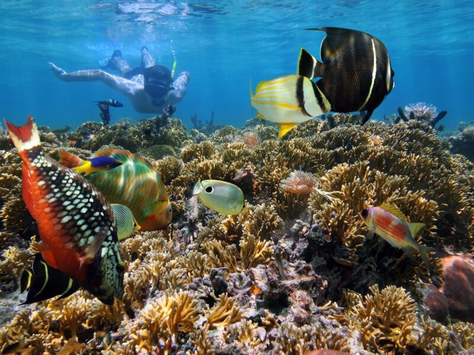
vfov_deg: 49.7
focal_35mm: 28
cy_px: 178
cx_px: 237
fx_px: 383
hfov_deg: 63.4
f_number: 7.1
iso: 200
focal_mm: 14
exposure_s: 1/250
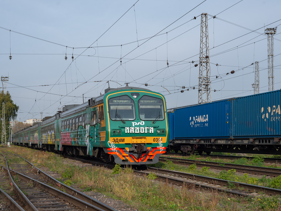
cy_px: 104
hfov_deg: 34.9
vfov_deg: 26.6
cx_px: 124
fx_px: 446
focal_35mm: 55
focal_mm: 50
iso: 125
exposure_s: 1/500
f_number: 8
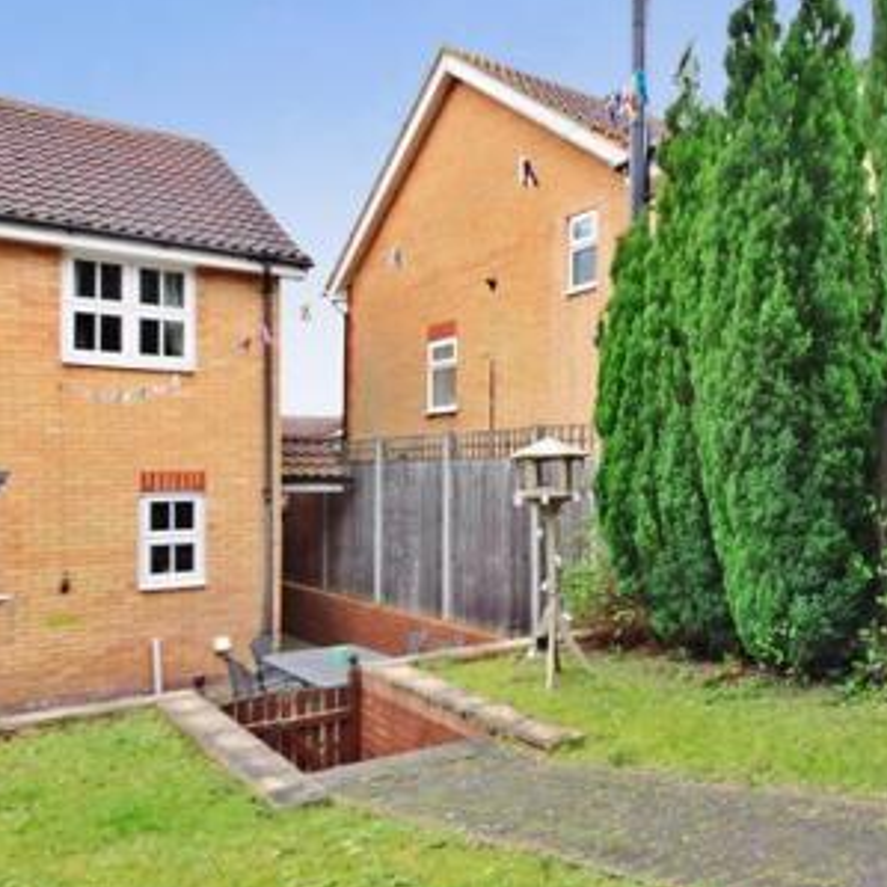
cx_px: 727
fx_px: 812
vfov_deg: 57.3
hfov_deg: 53.0
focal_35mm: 28
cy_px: 435
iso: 400
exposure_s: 1/8
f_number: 9
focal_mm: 10
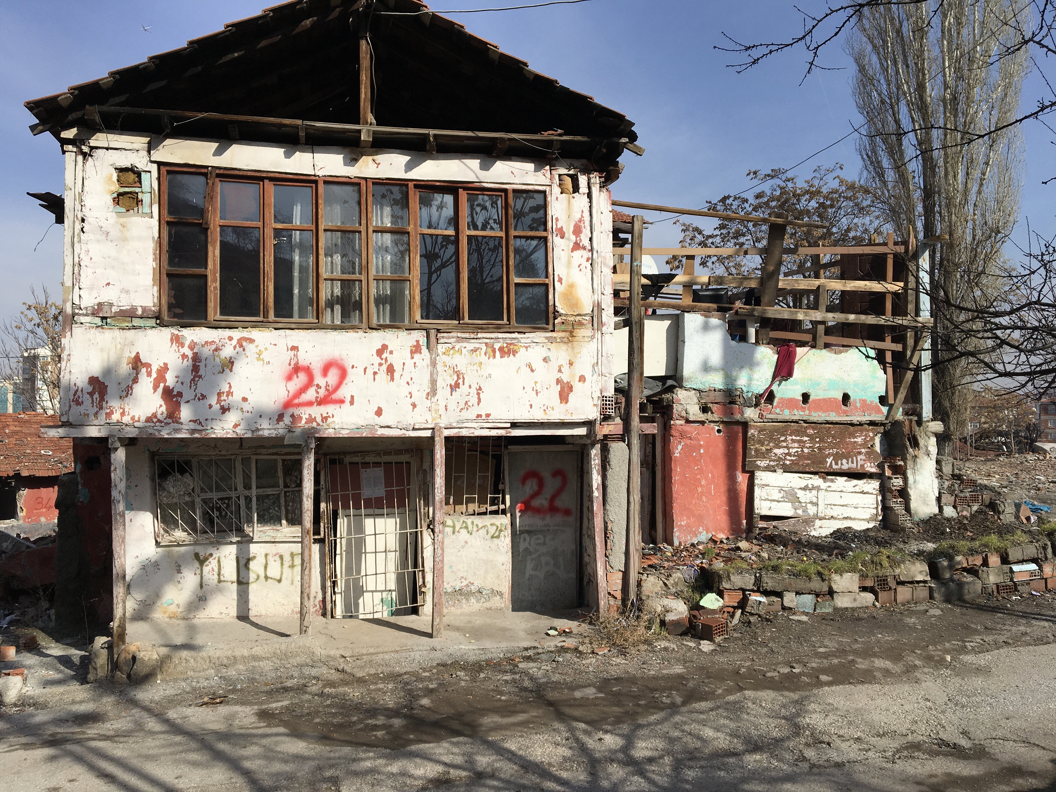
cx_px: 528
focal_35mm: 29
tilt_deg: +1.3
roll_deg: +0.0
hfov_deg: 61.7
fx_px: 885
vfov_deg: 48.2
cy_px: 396
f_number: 2.2
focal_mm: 4.15
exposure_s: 1/3077
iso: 25
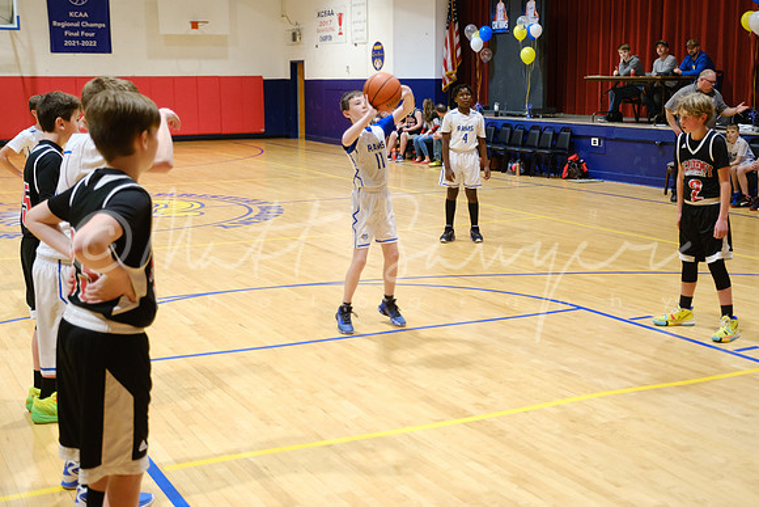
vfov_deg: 28.7
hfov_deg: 41.9
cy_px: 254
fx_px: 991
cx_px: 380
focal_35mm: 47
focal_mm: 31.1
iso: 2000
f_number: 2.8
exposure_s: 1/400
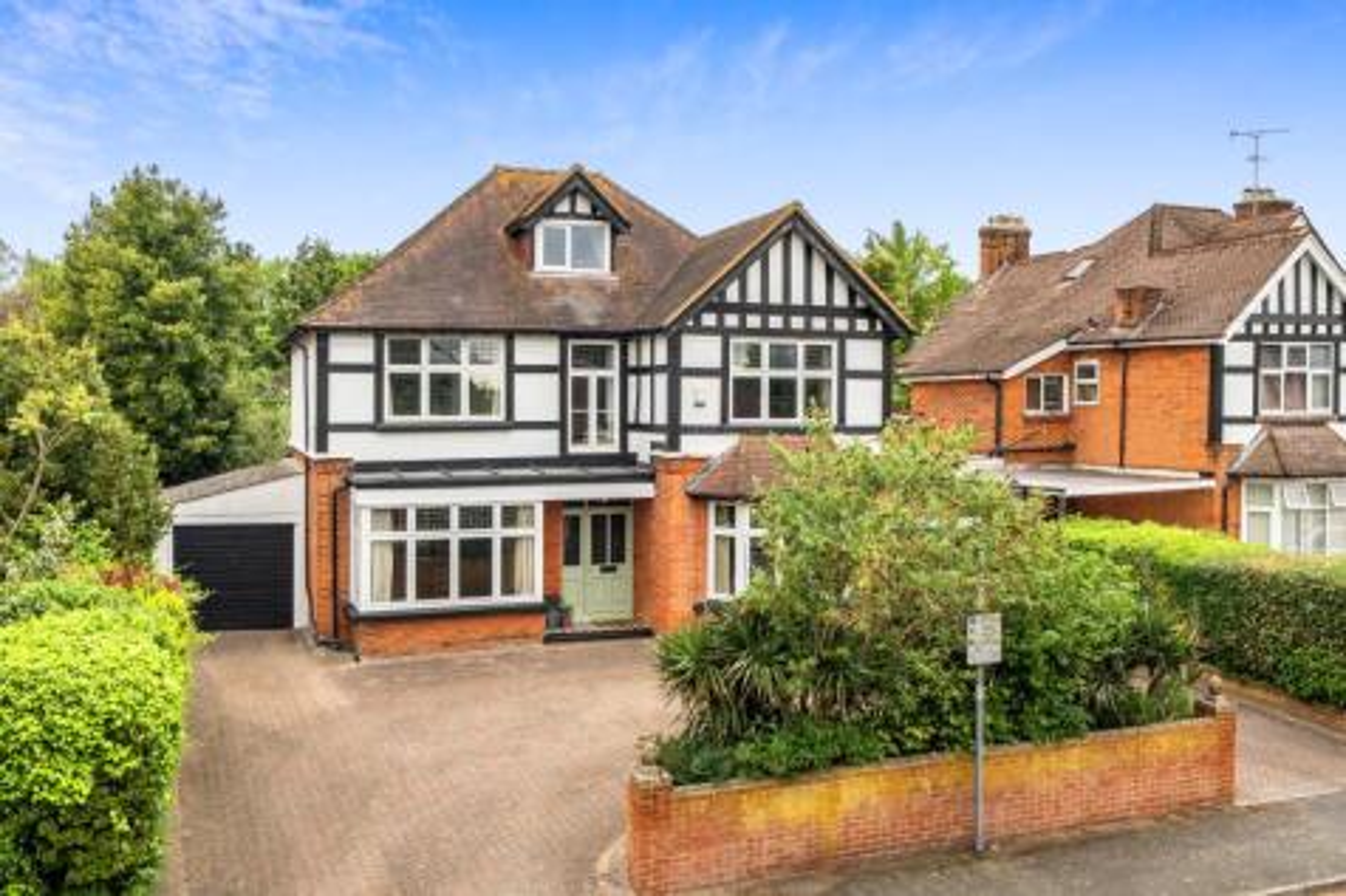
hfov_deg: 61.9
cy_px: 448
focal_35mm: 30
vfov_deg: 43.6
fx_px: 1121
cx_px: 673
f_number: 8
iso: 400
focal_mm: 20
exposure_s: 1/60
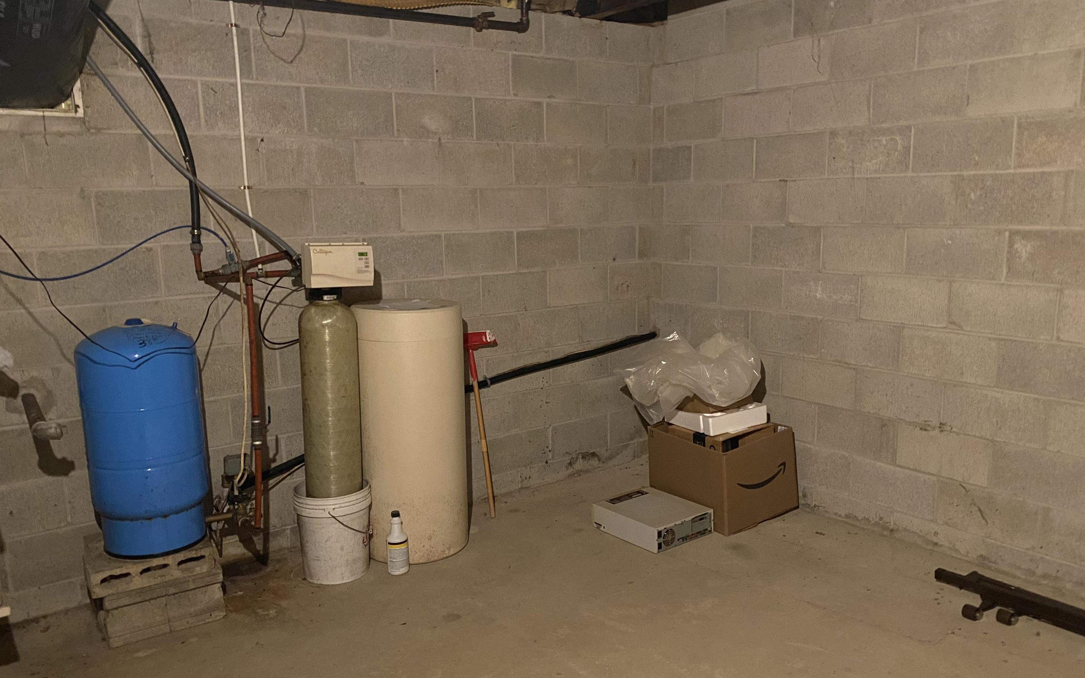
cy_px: 361
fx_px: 858
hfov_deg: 64.6
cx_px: 546
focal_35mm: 29
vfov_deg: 43.1
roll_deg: +1.0
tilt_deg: -10.8
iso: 1000
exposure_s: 1/30
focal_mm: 4.25
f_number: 1.8
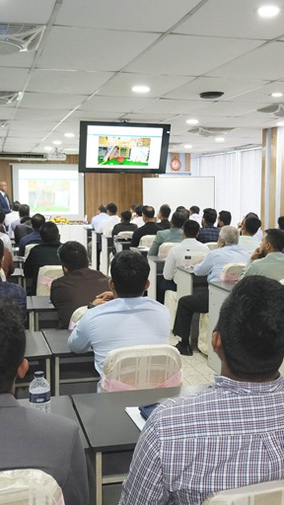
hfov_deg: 25.4
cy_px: 274
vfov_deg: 43.7
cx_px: 165
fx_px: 629
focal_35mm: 47
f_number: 3.5
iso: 2500
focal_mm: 15
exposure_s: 1/60
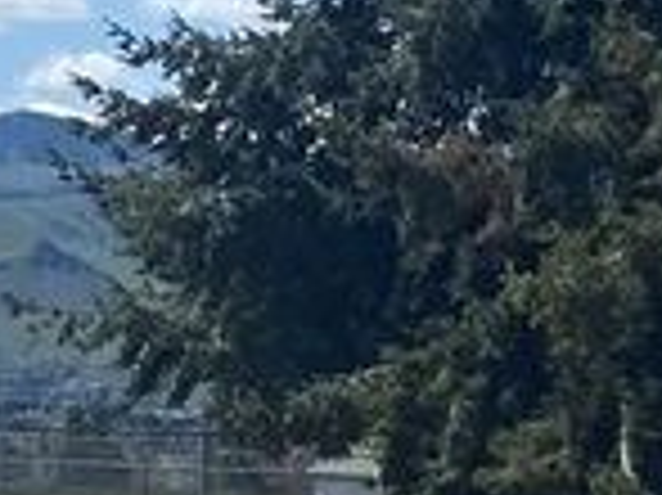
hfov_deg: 10.6
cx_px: -275
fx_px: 3459
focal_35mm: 181
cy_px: 184
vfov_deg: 8.2
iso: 32
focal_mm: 4.25
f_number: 1.8
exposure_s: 1/4444
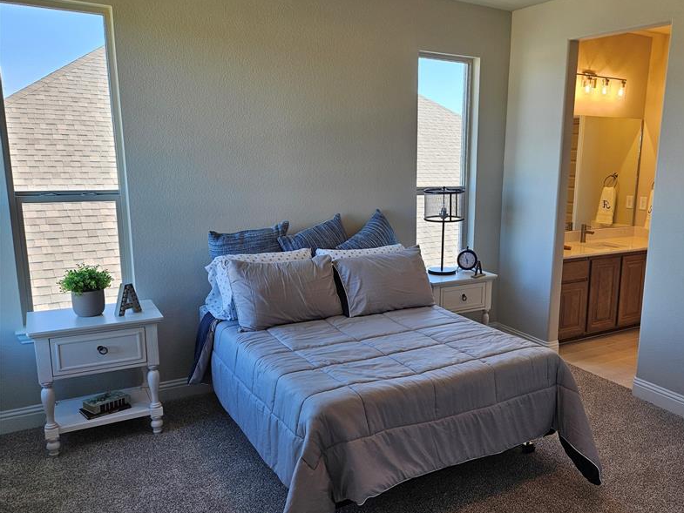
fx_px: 593
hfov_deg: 58.8
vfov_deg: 46.8
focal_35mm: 30
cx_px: 445
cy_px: 261
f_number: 1.8
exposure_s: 1/120
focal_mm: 5.4
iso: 50
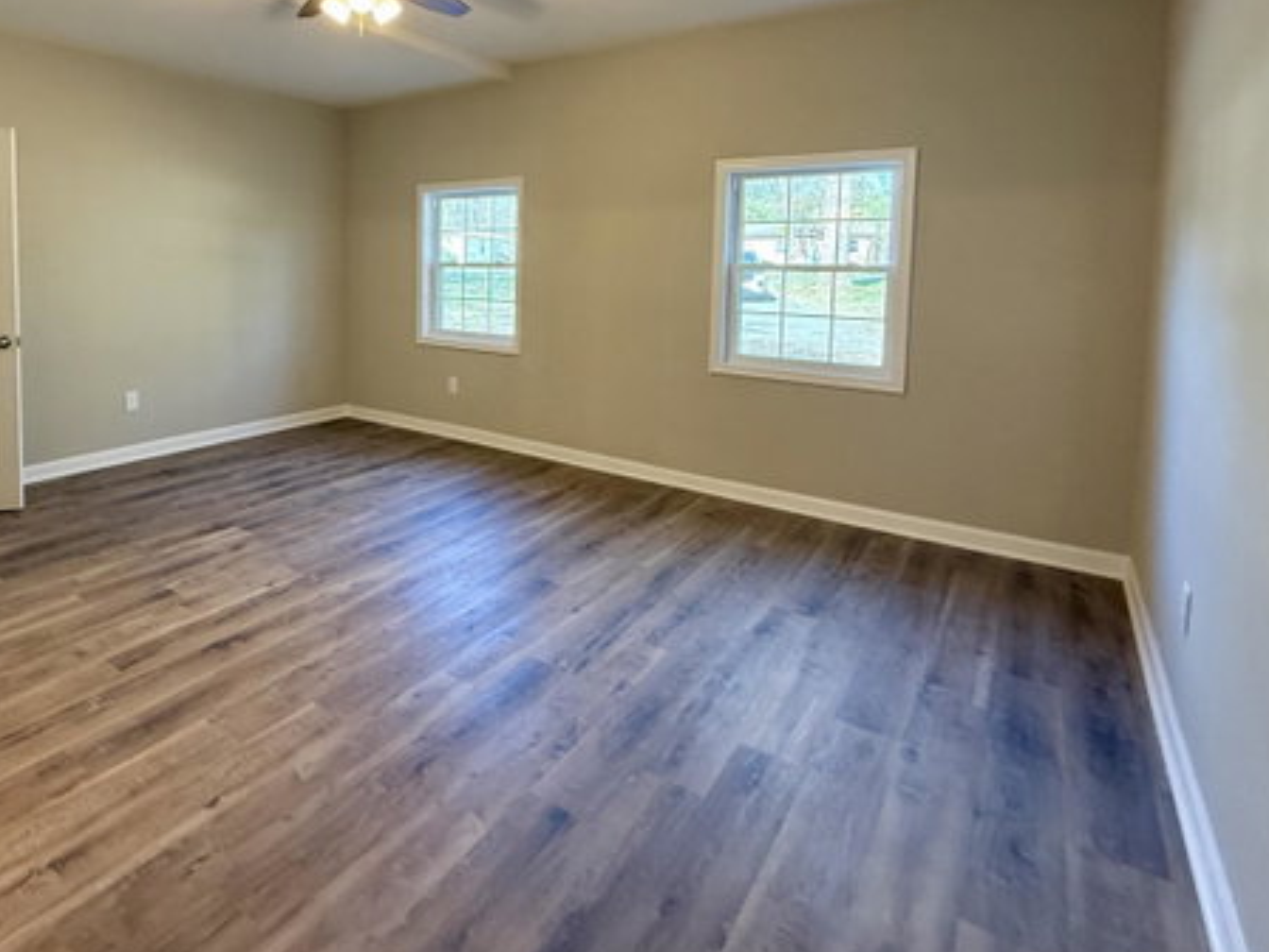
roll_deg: -0.8
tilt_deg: -4.8
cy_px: 309
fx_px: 733
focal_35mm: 20
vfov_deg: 64.1
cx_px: 472
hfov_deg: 80.2
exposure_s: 1/120
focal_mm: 2.22
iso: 400
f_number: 2.2
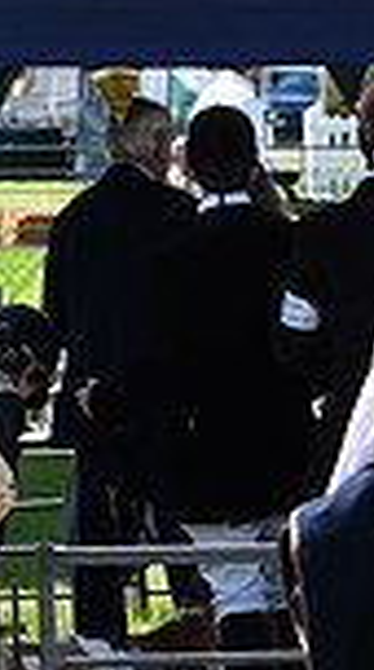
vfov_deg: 10.7
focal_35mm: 200
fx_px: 3542
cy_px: 547
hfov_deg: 5.5
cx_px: 1263
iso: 360
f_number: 5.6
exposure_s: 1/1250
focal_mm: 50
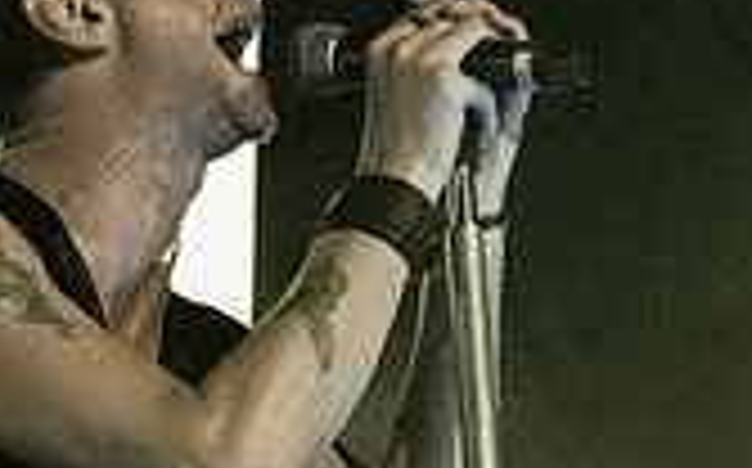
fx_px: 5221
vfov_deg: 5.1
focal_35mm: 255
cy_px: 367
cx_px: 937
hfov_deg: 8.1
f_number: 4
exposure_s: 1/320
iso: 800
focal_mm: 48
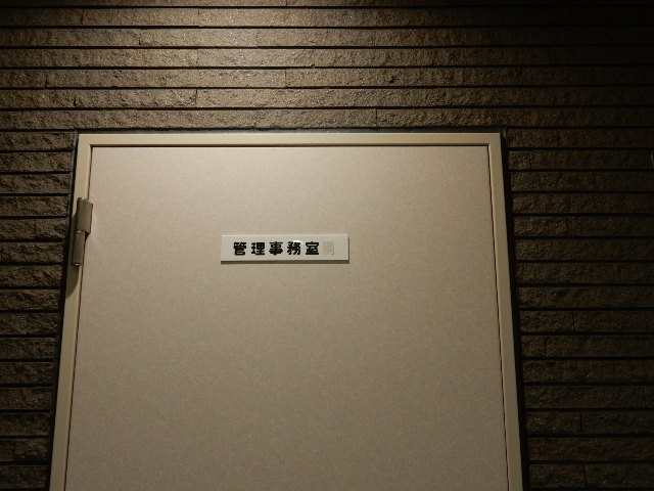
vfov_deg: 46.8
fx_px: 567
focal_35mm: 30
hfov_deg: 60.0
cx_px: 327
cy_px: 246
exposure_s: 1/30
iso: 250
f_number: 4
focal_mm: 5.4
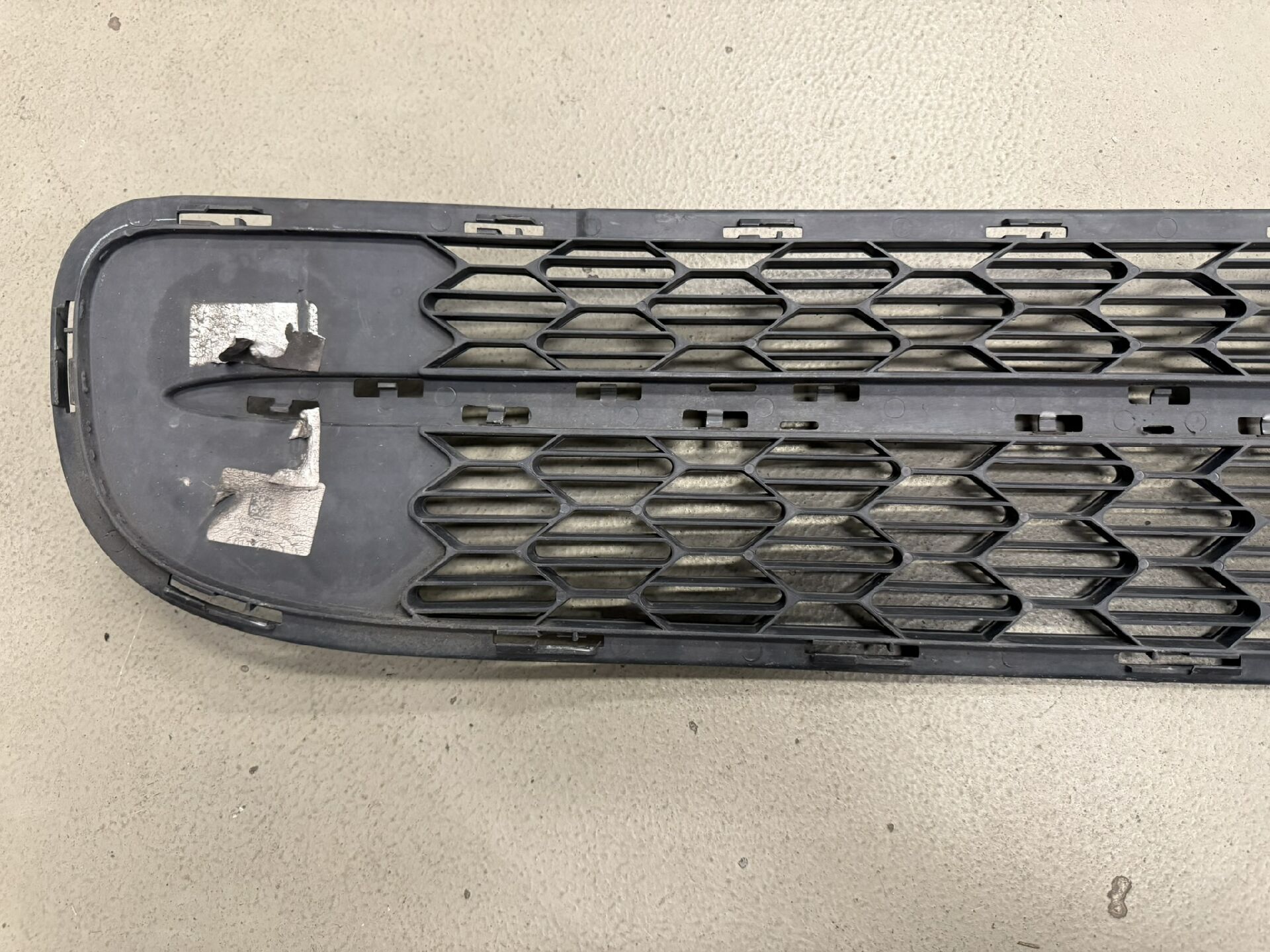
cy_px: 476
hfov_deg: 71.6
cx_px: 635
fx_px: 881
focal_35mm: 24
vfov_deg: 56.8
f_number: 1.78
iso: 500
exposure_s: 1/60
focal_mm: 6.76
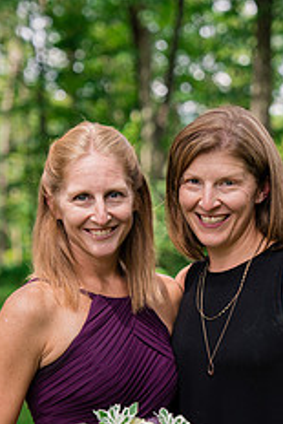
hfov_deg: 11.1
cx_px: 195
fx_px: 1460
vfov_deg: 16.4
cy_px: 323
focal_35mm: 124
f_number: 2.8
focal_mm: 64
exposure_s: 1/320
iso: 160
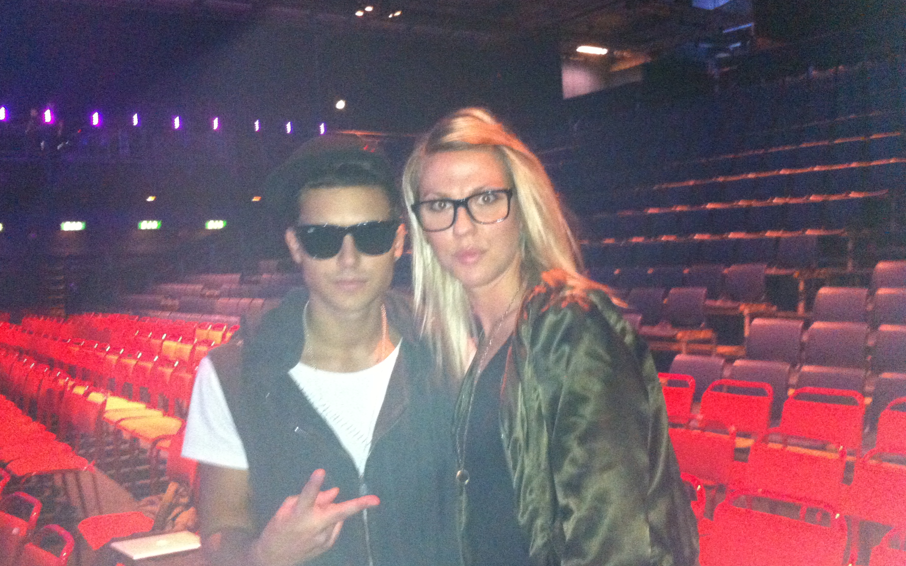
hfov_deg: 50.4
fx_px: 963
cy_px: 337
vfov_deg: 32.7
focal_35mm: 39
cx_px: 430
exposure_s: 1/15
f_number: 2.8
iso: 640
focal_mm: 3.85
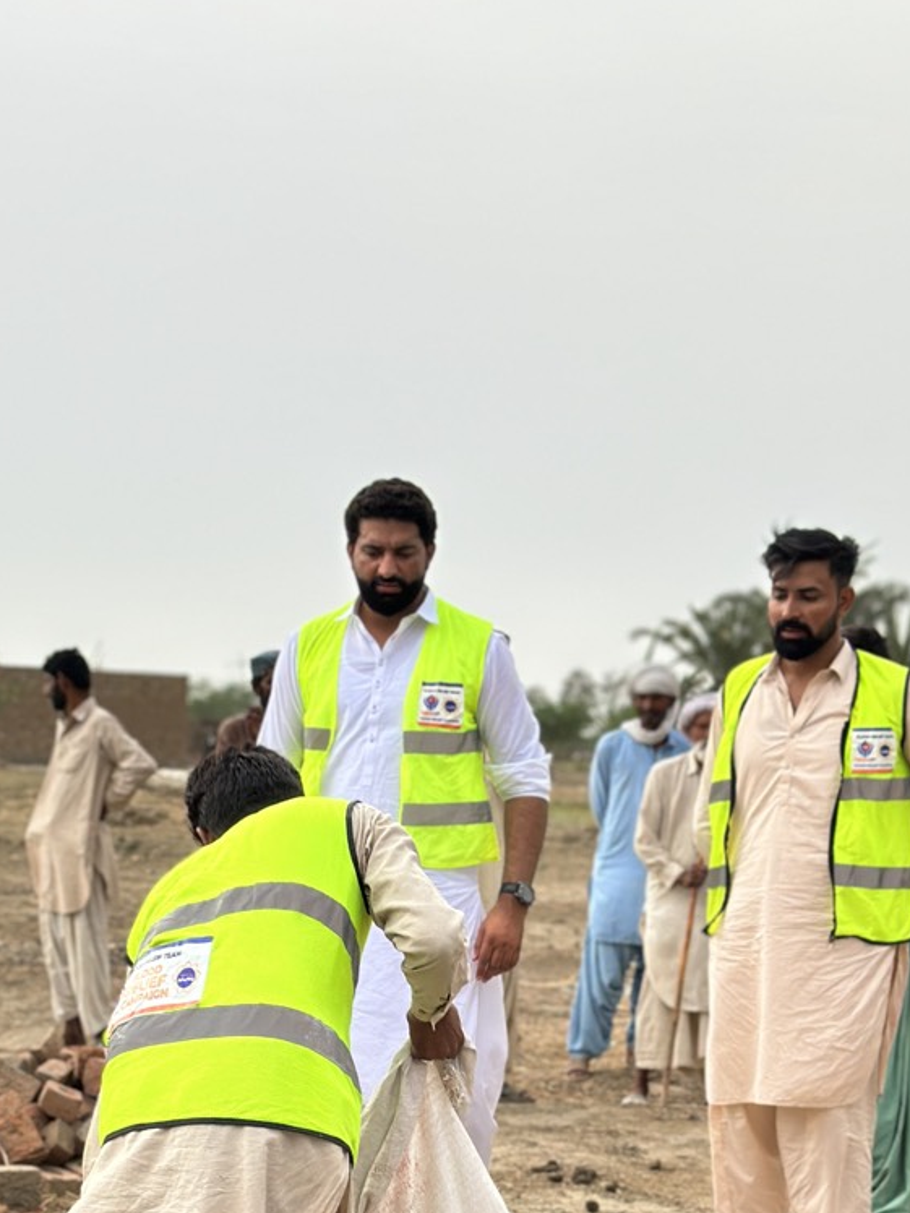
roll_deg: -2.3
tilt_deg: -3.2
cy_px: 900
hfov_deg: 19.1
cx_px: 324
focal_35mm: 77
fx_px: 2699
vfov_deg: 25.1
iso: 80
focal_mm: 6.86
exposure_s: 1/201
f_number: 1.78
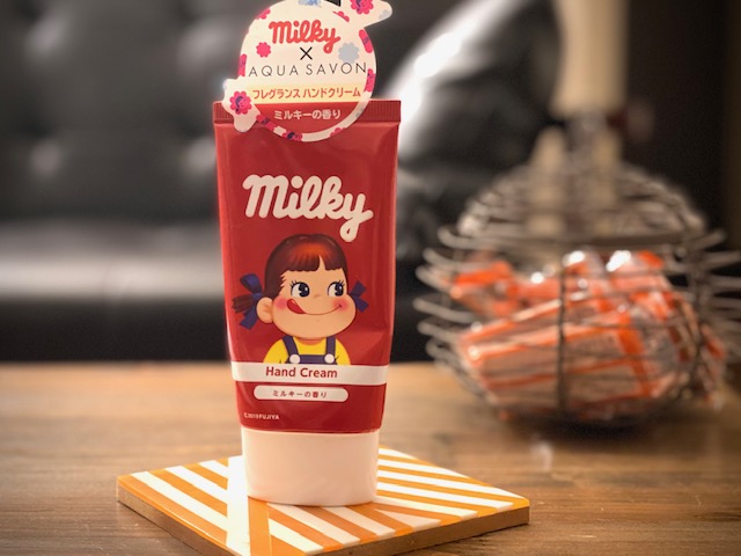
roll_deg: +1.6
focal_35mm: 52
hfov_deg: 36.8
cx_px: 370
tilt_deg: -7.5
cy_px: 278
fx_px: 1113
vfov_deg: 28.0
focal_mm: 6
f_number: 2
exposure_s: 1/17
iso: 400
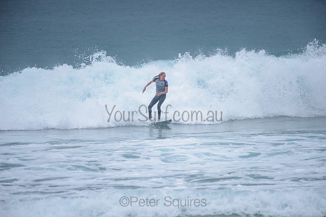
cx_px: 163
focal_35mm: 500
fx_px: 4529
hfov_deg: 4.1
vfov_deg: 2.8
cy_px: 108
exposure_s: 1/2000
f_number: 5.6
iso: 250
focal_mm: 500
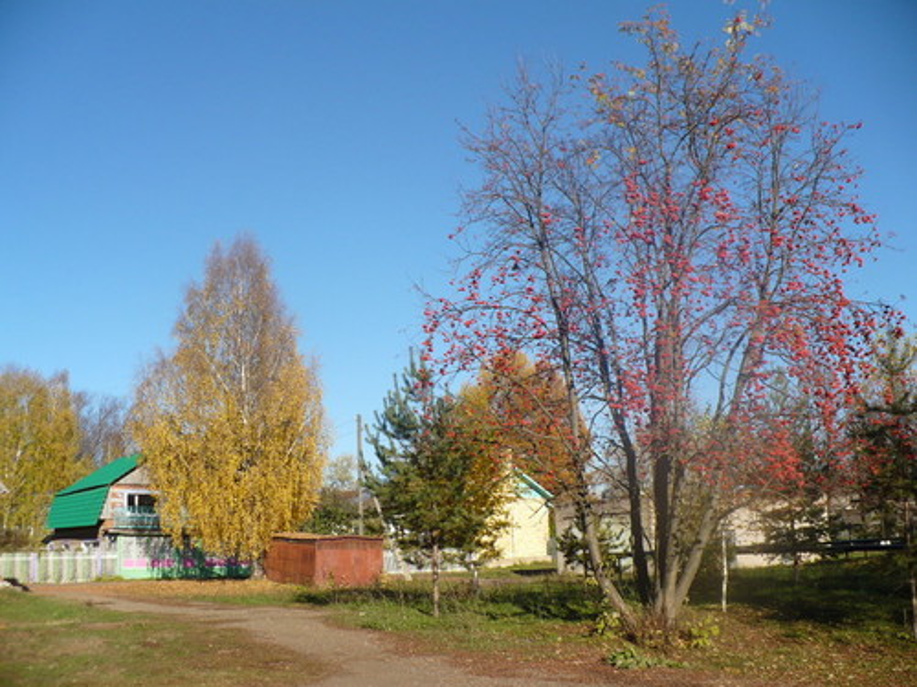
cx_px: 458
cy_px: 344
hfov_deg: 50.1
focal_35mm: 37
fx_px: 980
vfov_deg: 38.7
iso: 100
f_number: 8
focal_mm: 6.1
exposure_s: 1/160
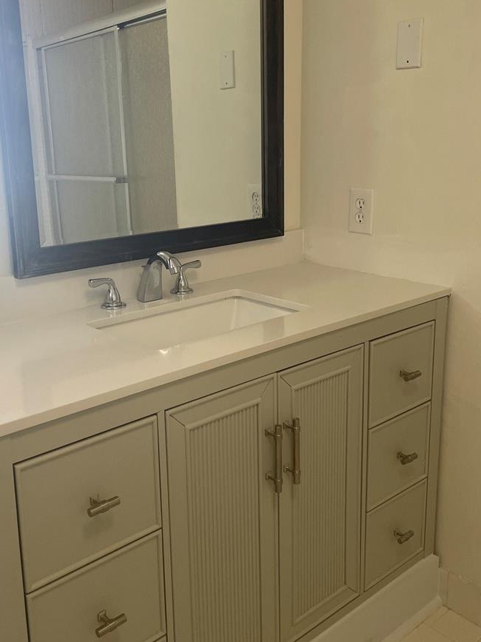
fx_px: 667
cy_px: 284
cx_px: 214
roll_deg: +1.8
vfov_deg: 51.2
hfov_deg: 39.6
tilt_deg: -11.6
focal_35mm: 36
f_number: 1.6
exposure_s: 1/60
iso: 100
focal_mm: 4.2
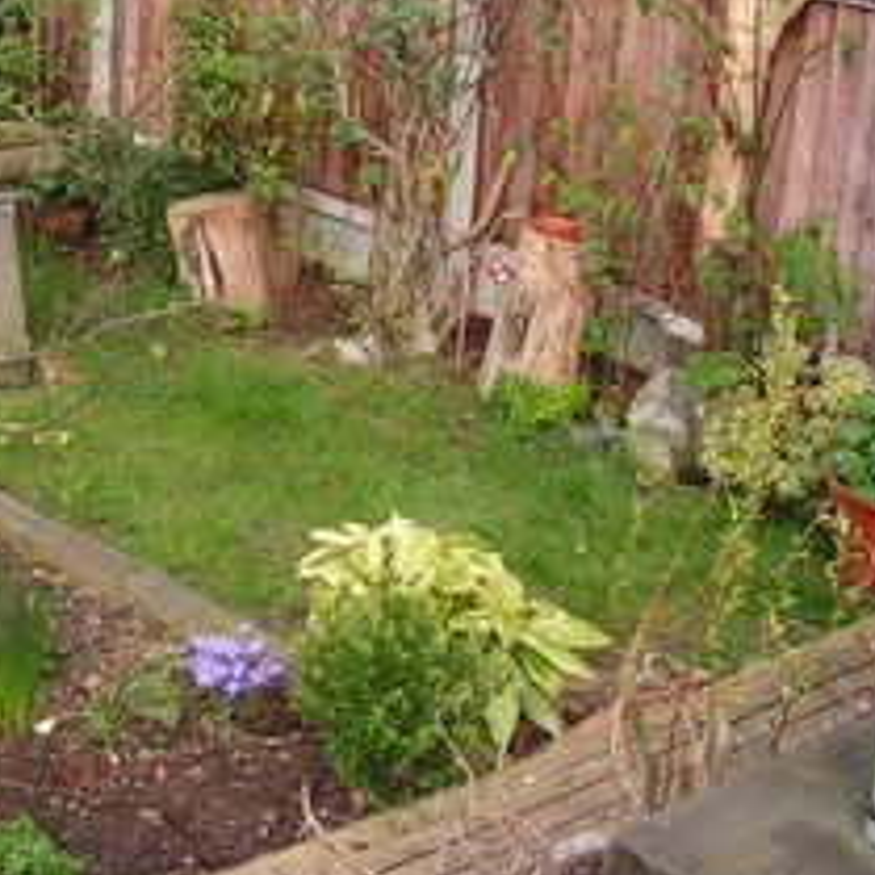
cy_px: 272
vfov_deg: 25.5
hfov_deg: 24.9
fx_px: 1916
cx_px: 84
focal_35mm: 67
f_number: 4.8
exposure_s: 1/80
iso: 64
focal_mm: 6
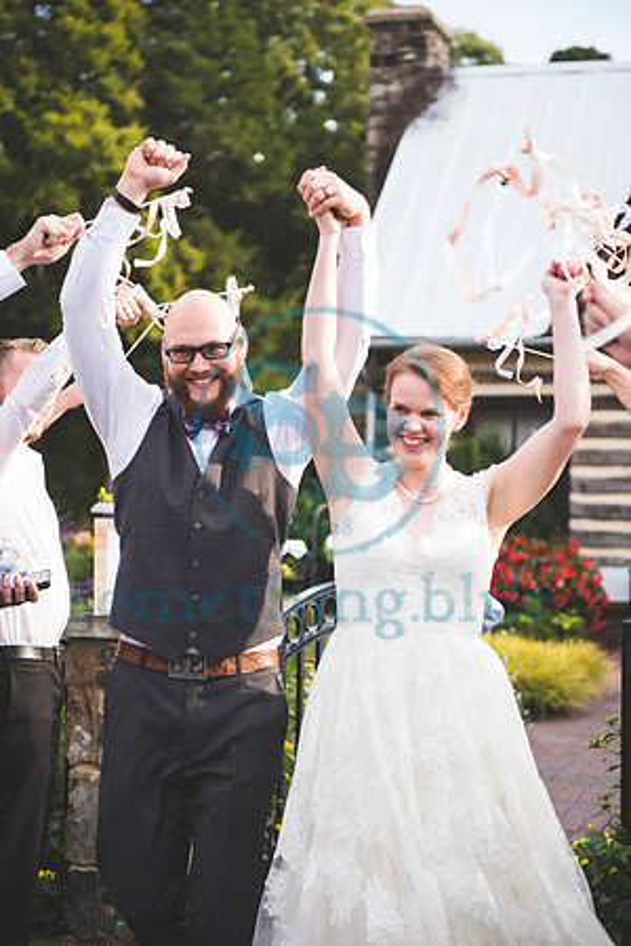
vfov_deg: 28.8
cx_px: 316
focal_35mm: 70
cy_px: 473
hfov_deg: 19.5
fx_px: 1840
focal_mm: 70
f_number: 2.8
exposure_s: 1/640
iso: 200
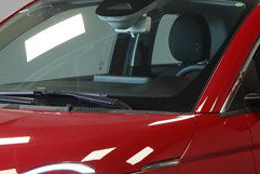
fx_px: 1835
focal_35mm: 254
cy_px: 94
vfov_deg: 5.4
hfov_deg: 8.1
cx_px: 150
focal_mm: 51
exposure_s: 1/160
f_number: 4.5
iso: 1250
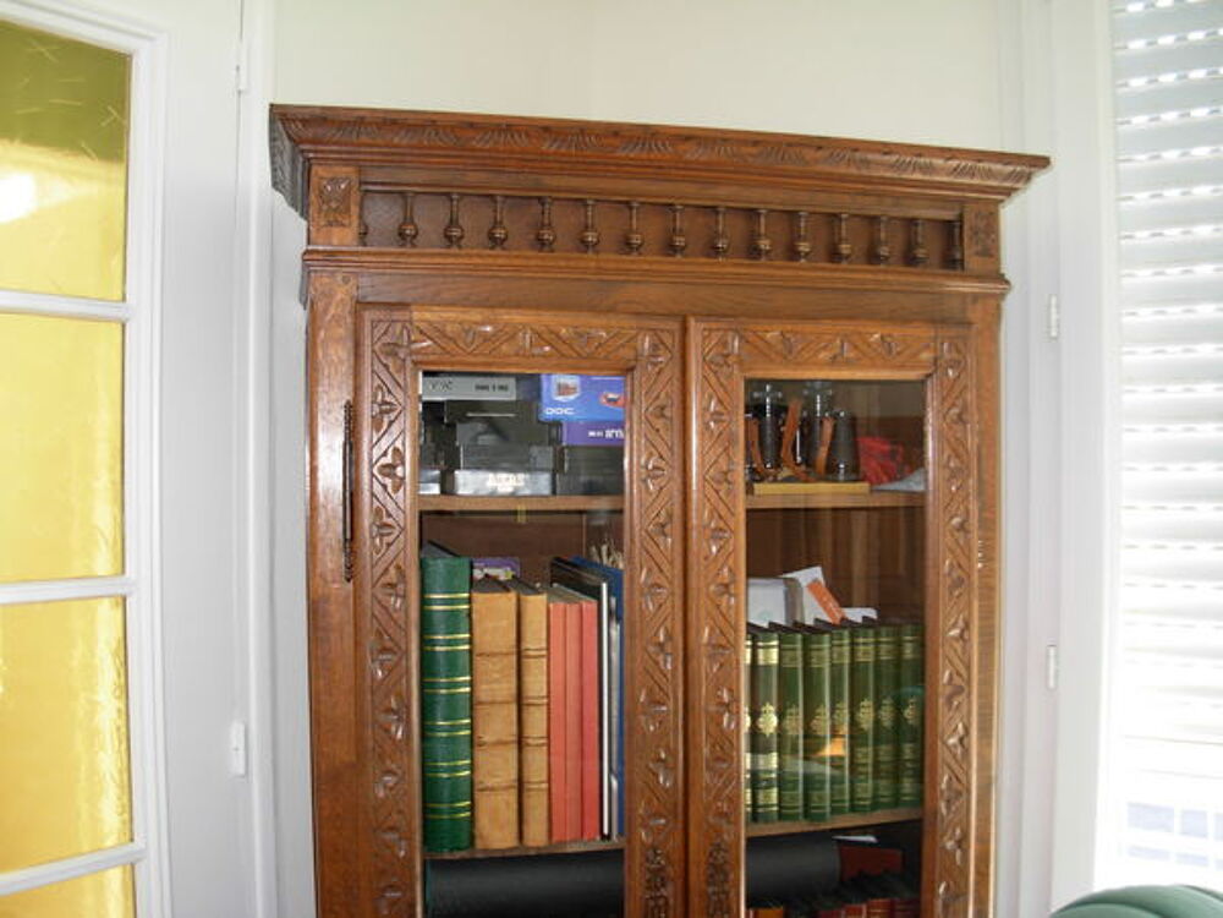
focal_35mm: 38
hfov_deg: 49.0
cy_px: 459
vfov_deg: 37.7
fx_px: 1343
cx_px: 612
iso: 79
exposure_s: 1/22.6
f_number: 2.9
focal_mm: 6.3
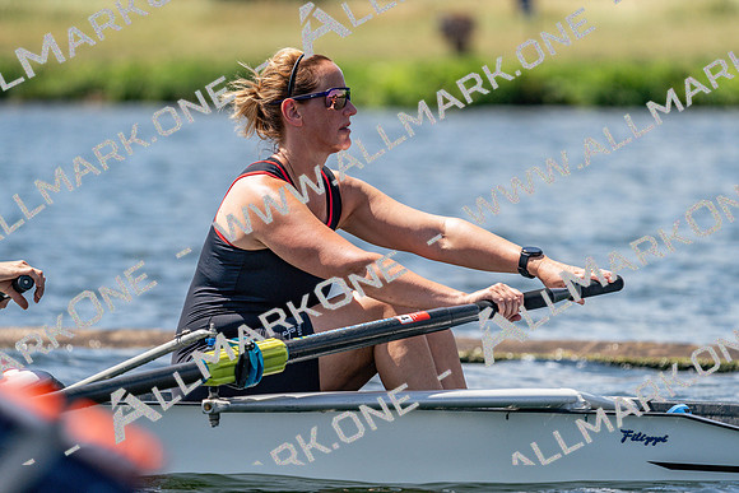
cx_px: 370
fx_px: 8829
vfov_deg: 3.2
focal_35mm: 430
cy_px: 246
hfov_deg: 4.8
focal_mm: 430
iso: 400
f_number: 6.3
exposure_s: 1/2000
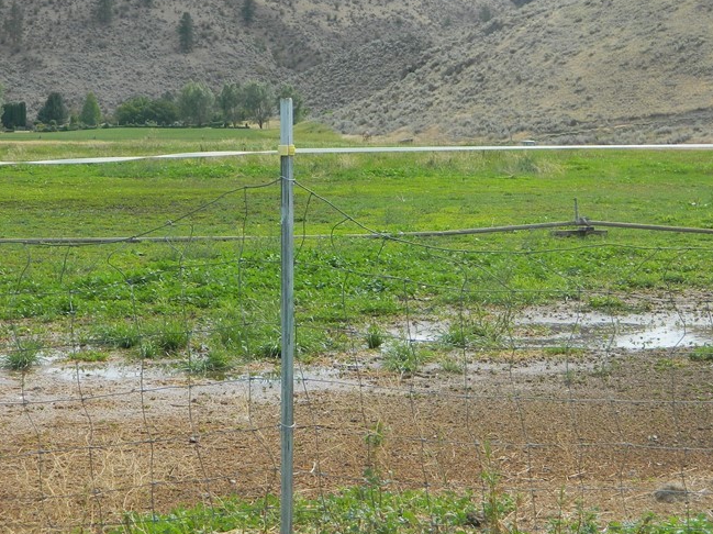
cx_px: 350
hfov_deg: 21.8
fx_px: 1853
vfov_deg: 16.4
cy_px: 212
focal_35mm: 90
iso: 80
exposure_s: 1/500
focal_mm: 10.2
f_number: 3.8
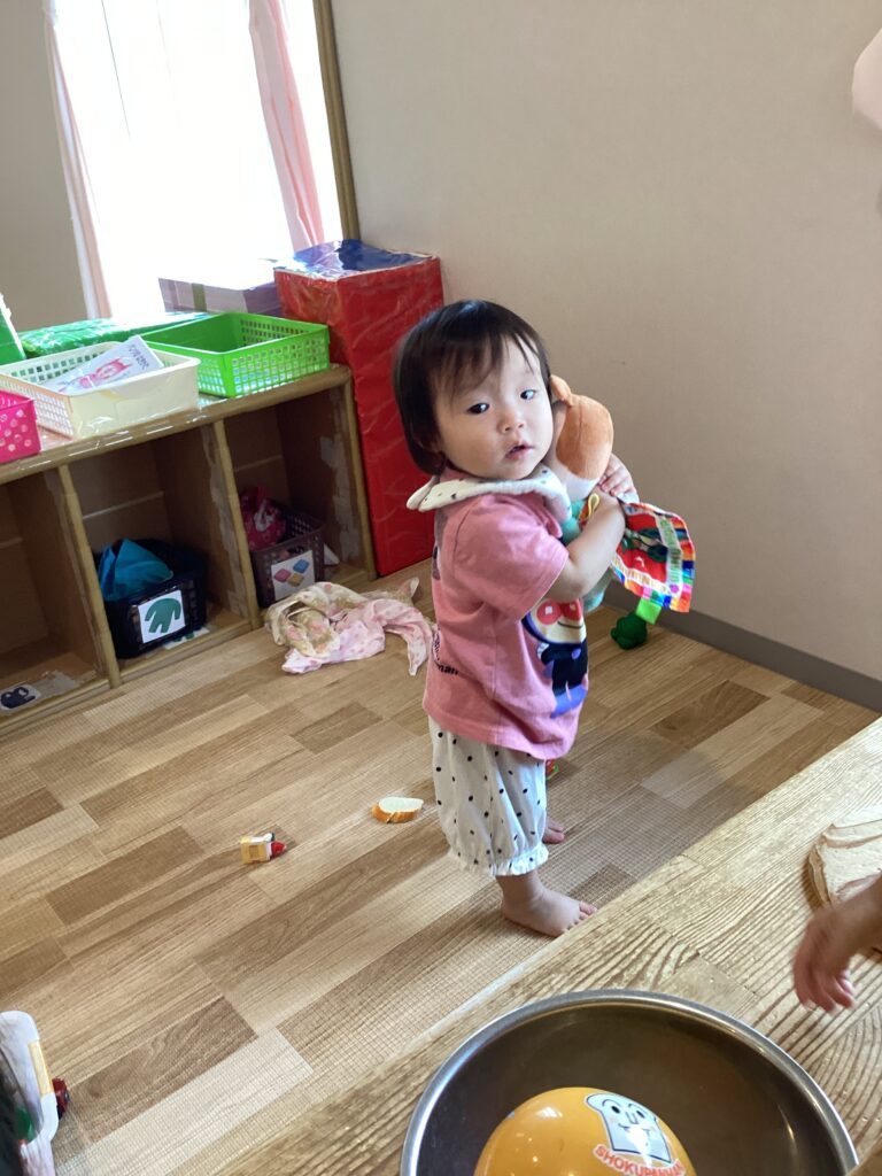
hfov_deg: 45.4
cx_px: 441
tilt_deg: -25.6
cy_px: 588
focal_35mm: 31
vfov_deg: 58.4
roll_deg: +6.0
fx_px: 1053
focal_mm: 3.3
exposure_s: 1/60
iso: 100
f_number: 2.4
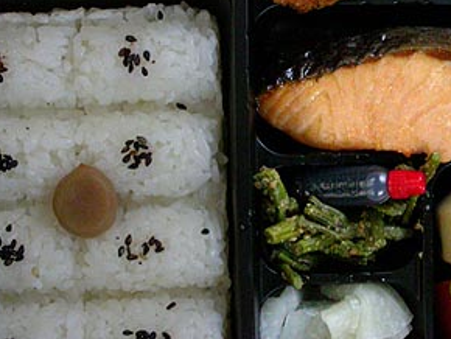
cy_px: 129
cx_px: 281
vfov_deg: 24.8
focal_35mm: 59
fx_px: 769
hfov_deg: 32.5
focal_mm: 7.85
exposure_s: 1/83.5
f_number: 3.7
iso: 400
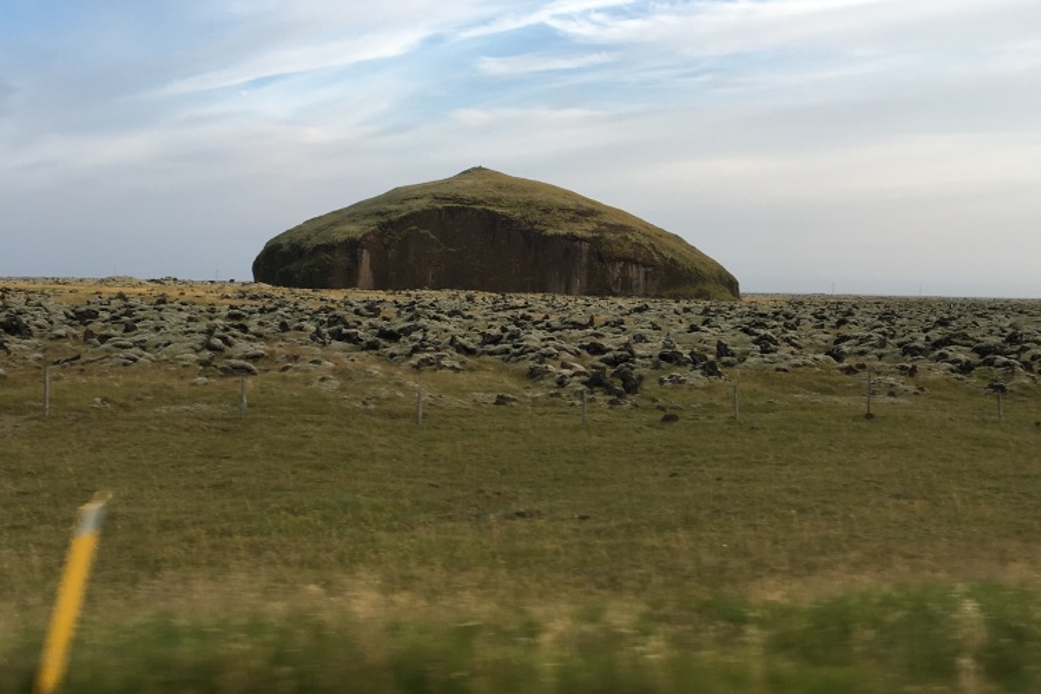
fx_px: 1185
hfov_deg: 47.4
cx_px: 525
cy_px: 307
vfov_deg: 32.6
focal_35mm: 41
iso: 25
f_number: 2.2
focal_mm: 4.15
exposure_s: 1/411
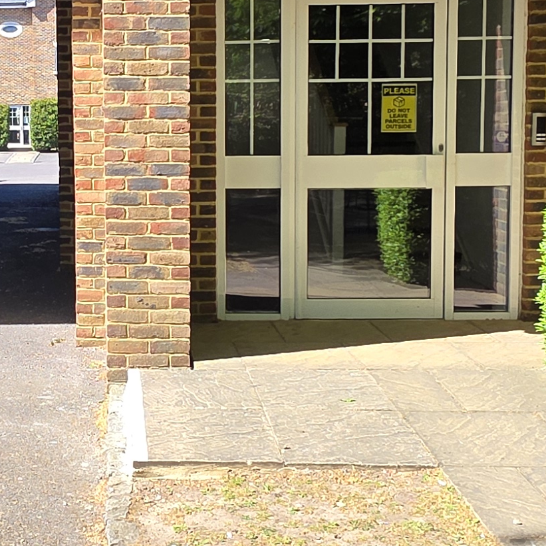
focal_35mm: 56
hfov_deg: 29.6
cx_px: 87
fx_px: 999
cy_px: 201
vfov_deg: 30.4
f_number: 1.9
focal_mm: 2.2
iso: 40
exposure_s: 1/690
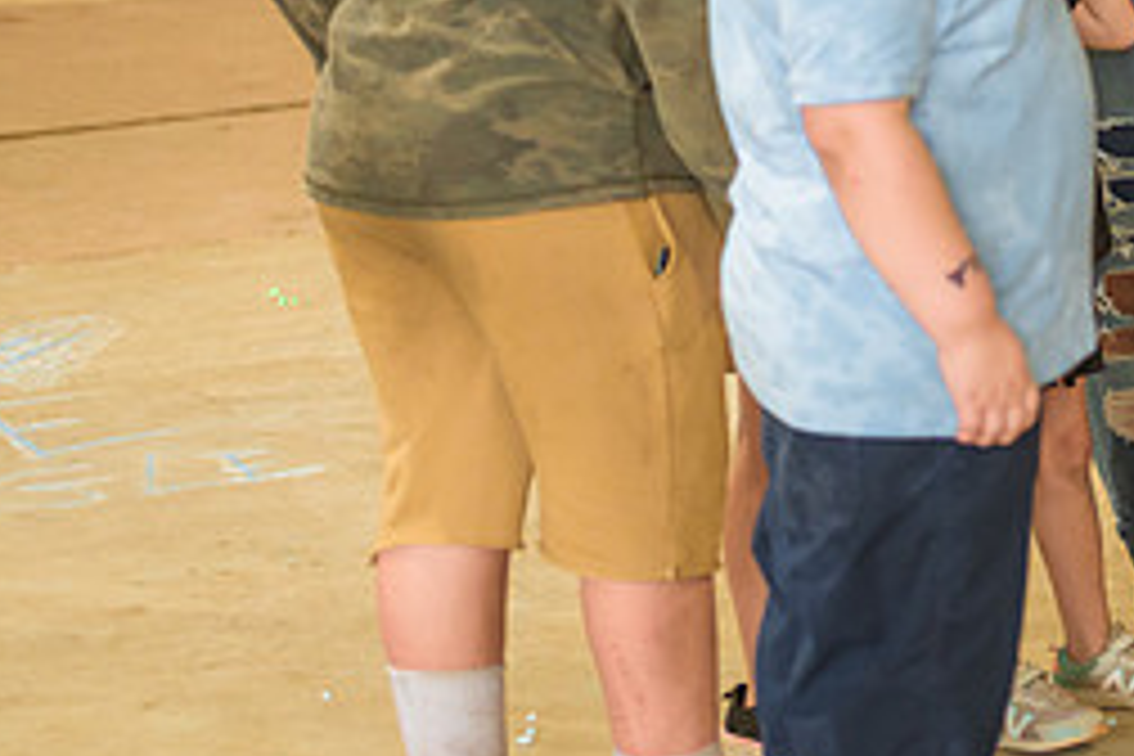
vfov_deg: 8.5
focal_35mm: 161
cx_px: 1269
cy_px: 29
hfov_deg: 12.5
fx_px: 5071
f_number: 2.8
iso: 2800
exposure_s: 1/250
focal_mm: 70
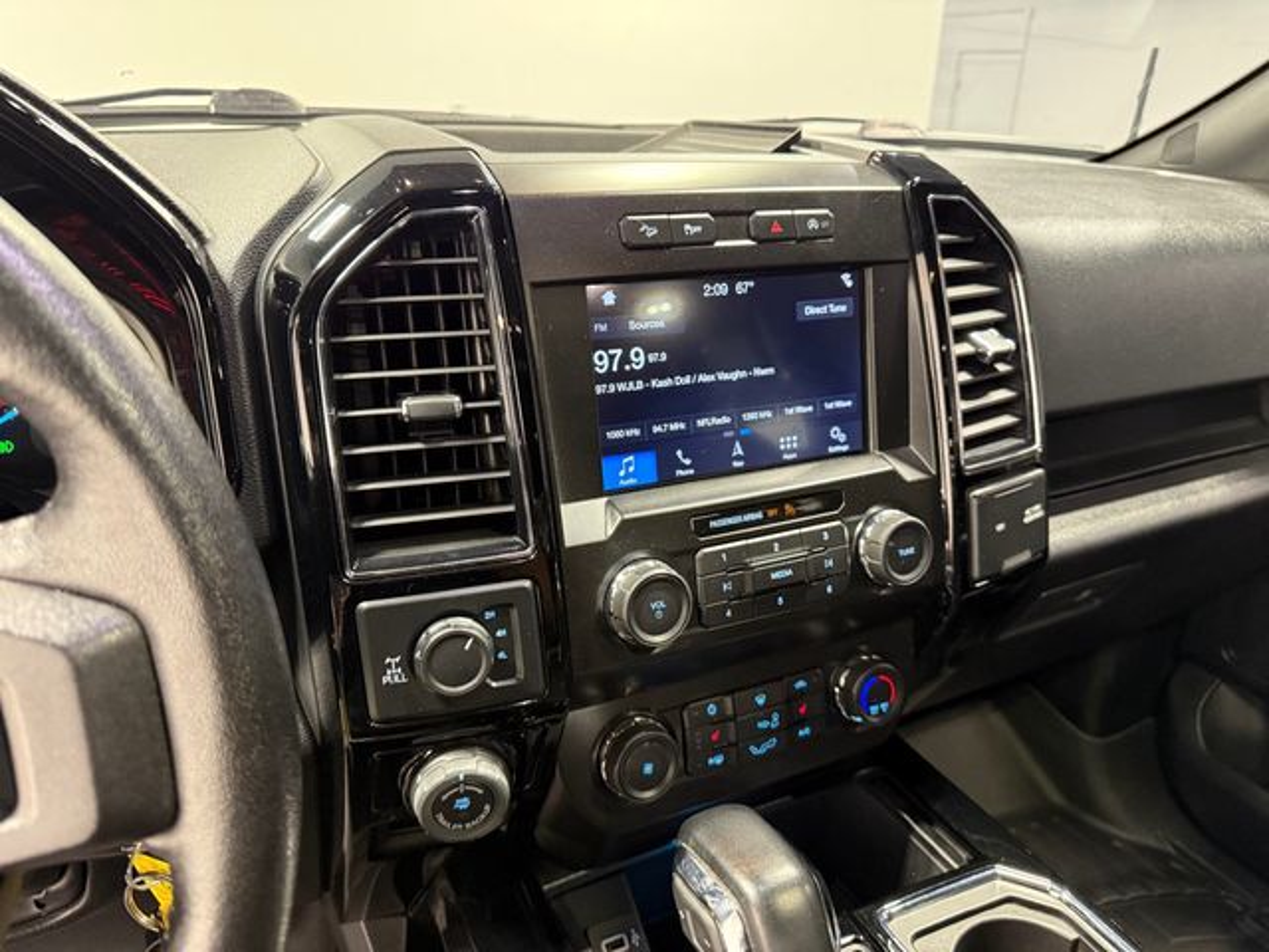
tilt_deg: -20.9
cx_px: 634
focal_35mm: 24
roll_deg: -2.5
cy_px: 476
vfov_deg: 56.8
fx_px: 880
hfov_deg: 71.6
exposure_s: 1/60
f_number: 1.78
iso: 800
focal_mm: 6.76
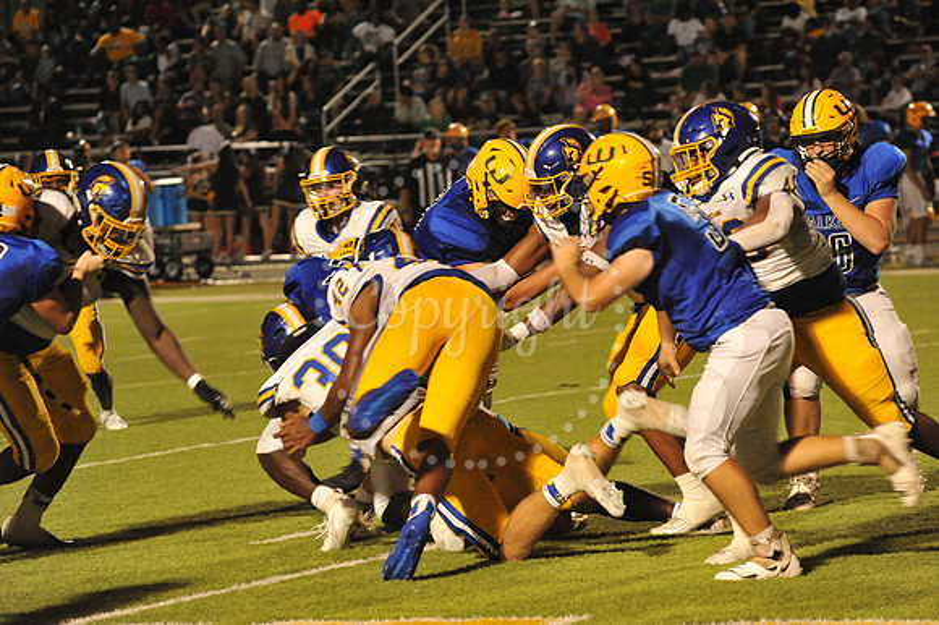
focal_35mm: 200
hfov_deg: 10.3
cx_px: 470
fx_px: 5213
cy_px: 312
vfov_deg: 6.9
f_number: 6.3
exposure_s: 1/200
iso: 6400
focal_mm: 200
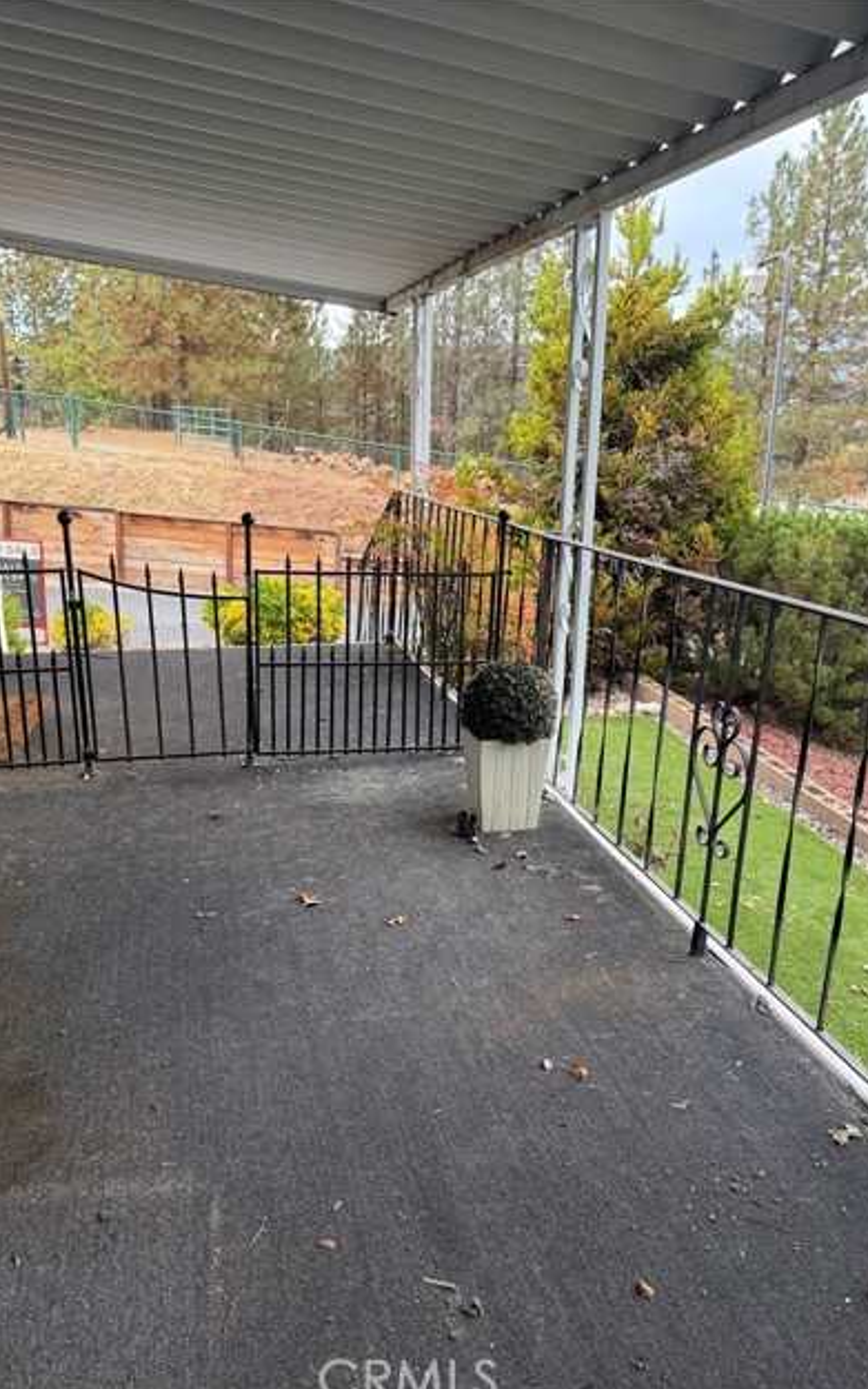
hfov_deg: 47.6
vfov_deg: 70.4
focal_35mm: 26
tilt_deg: -16.1
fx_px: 985
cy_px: 701
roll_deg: +0.2
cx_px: 420
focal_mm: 6.76
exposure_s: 1/199
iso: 80
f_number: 1.78
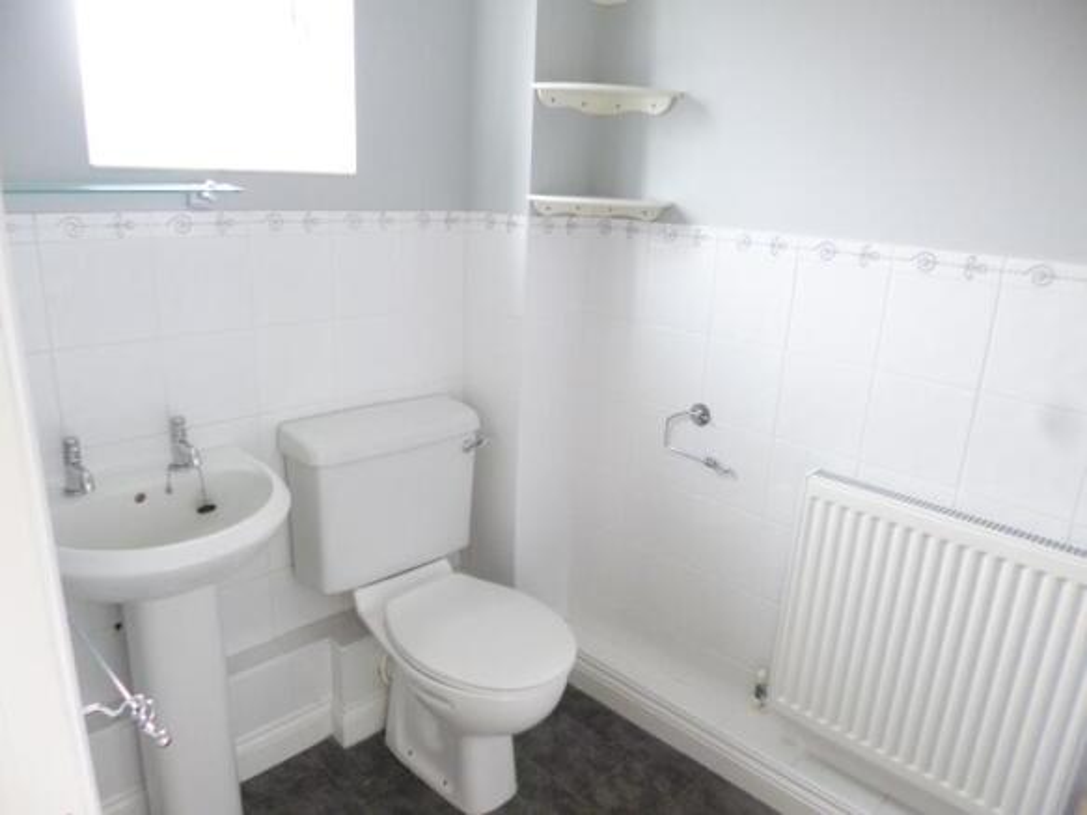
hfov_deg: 71.6
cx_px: 544
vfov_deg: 56.8
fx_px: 753
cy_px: 408
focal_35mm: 24
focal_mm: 4.3
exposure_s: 1/60
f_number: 2.5
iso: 400
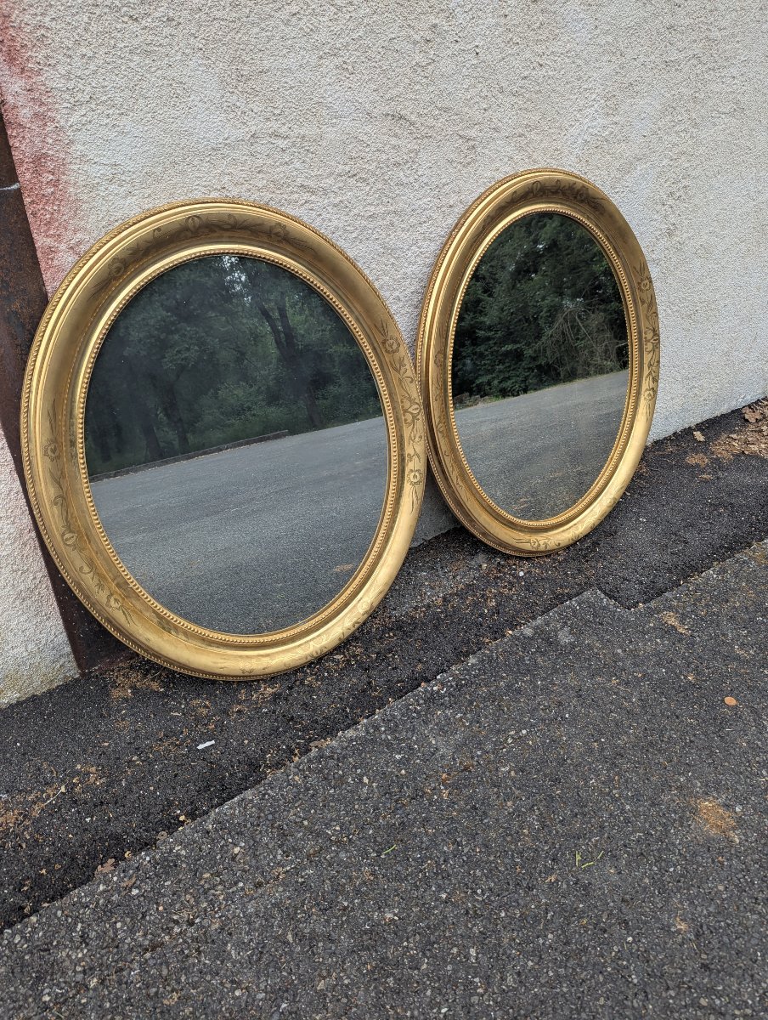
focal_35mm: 24
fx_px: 708
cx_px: 384
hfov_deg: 57.0
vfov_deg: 71.5
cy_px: 510
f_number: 1.85
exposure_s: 1/422
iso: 44
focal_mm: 6.81
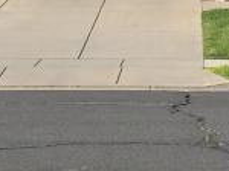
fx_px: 1466
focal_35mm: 222
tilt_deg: +0.1
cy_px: -86
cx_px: 289
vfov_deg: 6.6
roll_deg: -0.2
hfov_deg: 8.8
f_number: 2.4
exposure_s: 1/774
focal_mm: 6
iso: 16
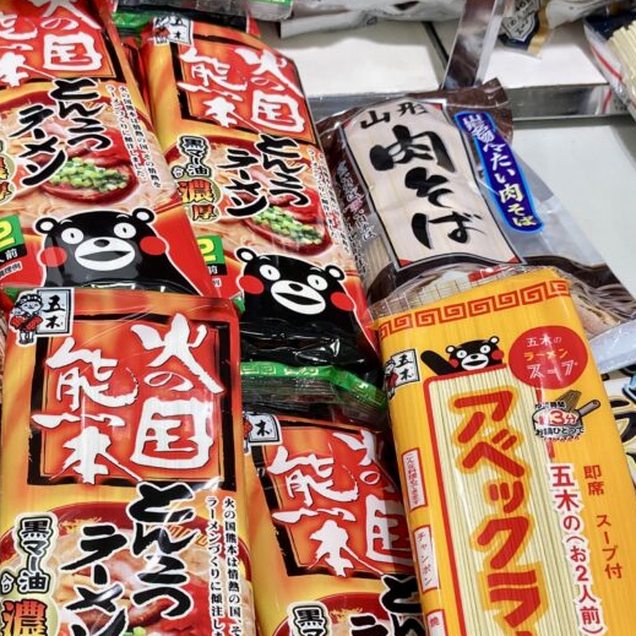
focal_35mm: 61
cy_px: 406
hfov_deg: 27.4
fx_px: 1268
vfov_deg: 28.0
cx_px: 102
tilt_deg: -49.9
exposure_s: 1/100
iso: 40
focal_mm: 3.99
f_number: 1.8
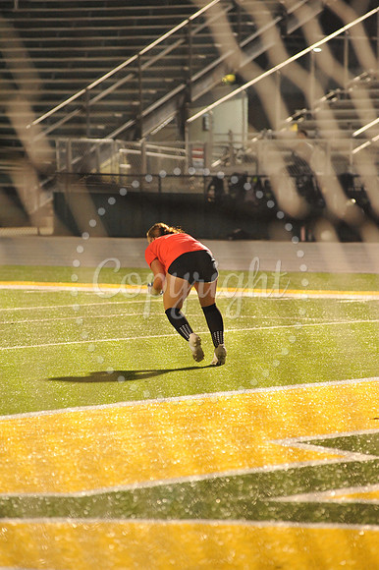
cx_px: 190
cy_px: 285
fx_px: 3162
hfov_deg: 6.9
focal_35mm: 200
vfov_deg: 10.3
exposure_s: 1/160
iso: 4000
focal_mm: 200
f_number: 4.5
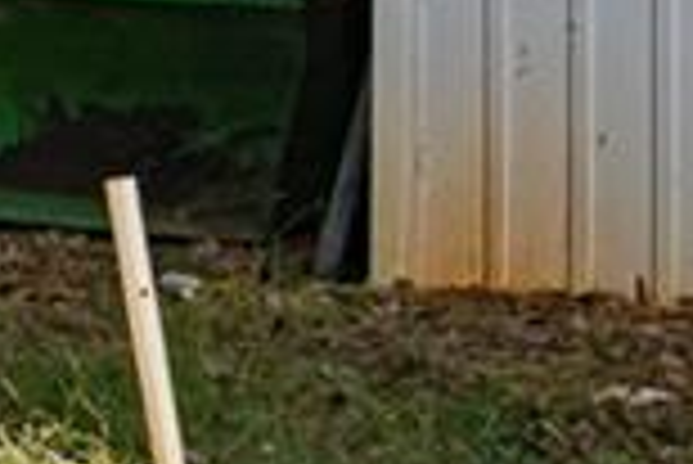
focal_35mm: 299
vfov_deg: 4.5
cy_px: -536
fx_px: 5761
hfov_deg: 6.8
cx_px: 954
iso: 200
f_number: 8
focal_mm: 30
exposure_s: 1/250
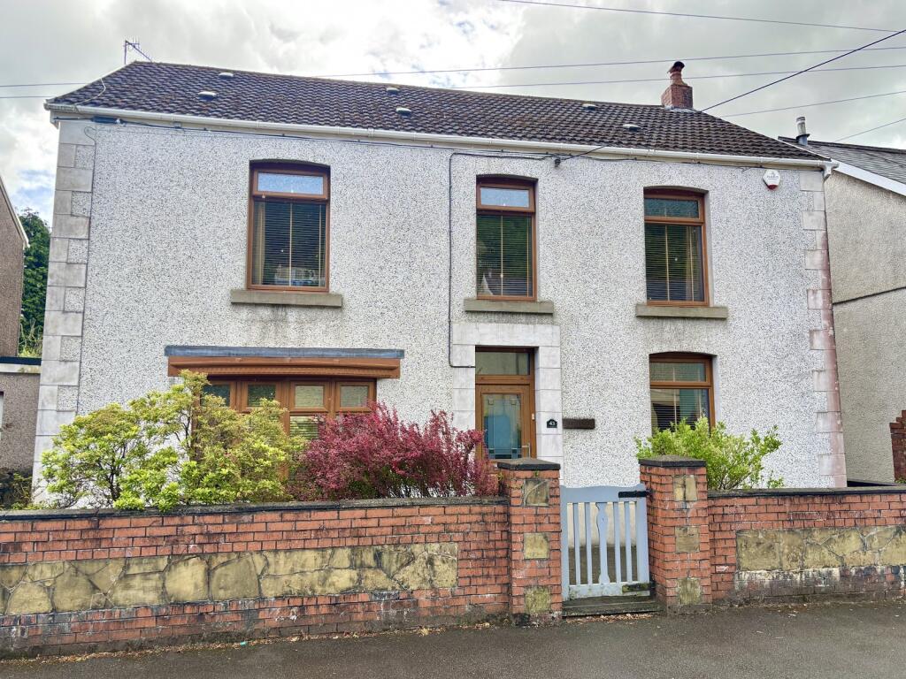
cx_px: 453
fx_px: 680
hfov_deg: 67.3
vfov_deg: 53.1
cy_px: 340
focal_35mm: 26
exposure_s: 1/675
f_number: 1.6
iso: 50
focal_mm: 5.96
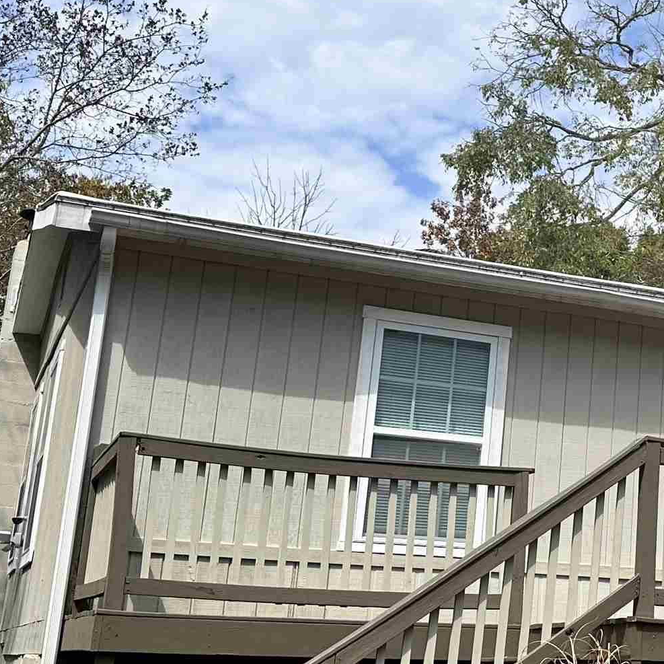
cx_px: 750
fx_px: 1432
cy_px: 283
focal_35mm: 66
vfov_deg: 26.1
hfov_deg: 24.2
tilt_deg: +14.9
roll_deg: -2.0
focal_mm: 6.86
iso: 80
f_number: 1.78
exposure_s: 1/4762
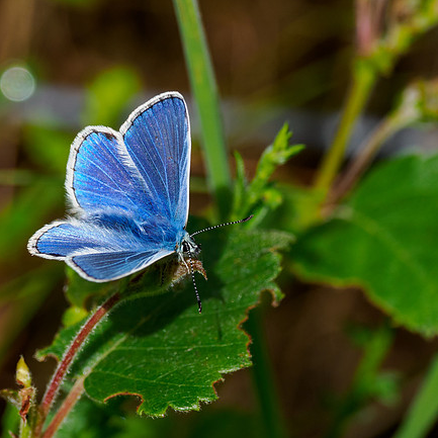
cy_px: 243
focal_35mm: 1120
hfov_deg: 1.6
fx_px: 16033
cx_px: 183
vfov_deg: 1.6
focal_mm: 300
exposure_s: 1/800
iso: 200
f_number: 5.6
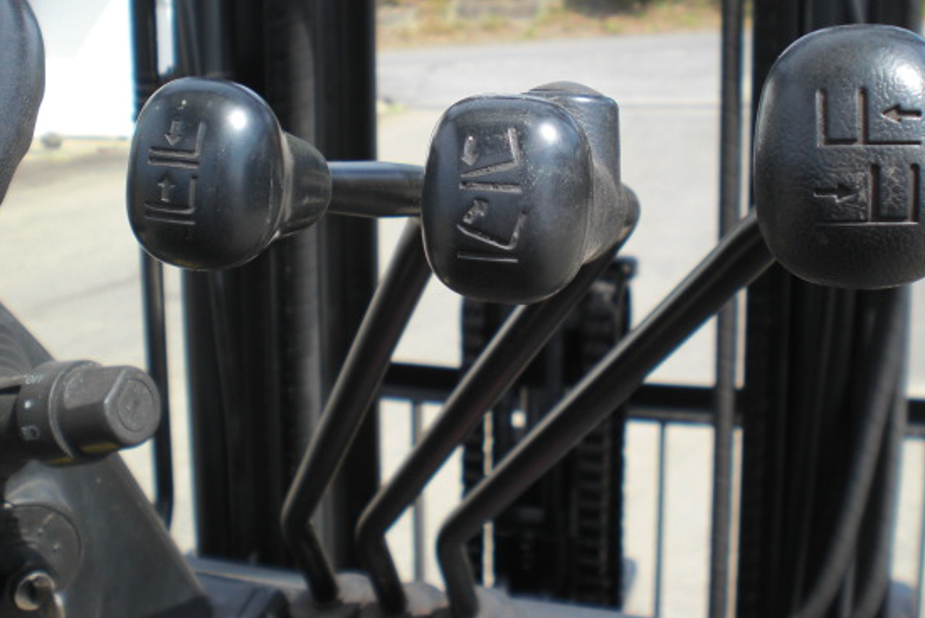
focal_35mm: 46
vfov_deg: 29.1
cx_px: 530
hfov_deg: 42.6
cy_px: 219
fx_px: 1182
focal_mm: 6.3
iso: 64
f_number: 3.1
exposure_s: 1/400
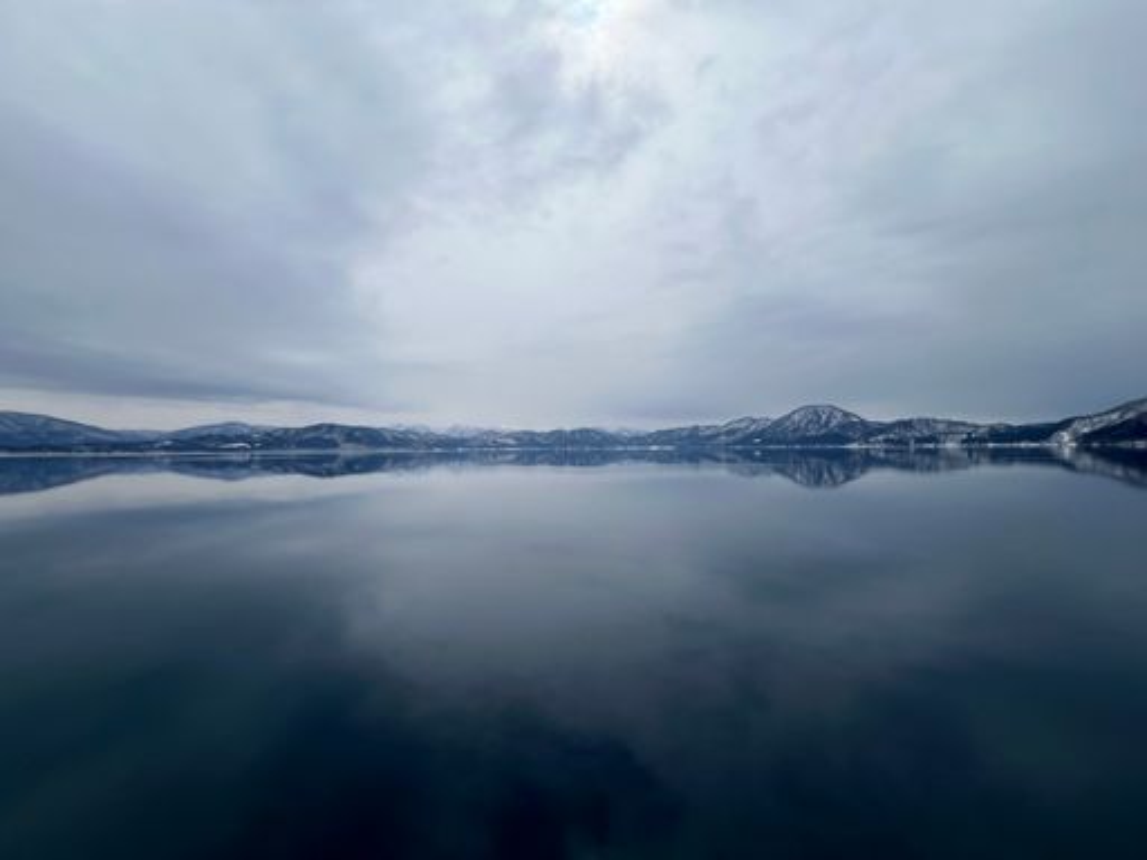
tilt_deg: +2.8
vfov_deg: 89.9
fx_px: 431
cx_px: 574
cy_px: 430
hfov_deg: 106.2
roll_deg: +0.6
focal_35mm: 13
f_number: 1.8
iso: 32
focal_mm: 1.57
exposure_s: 1/3774
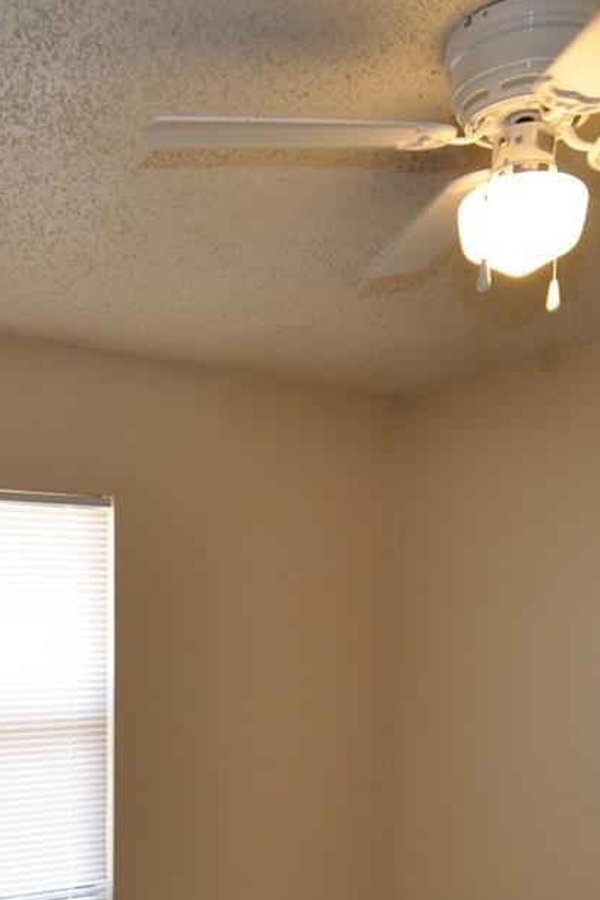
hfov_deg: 33.0
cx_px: 101
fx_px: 975
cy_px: 739
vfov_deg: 46.5
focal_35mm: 39
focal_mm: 10
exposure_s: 1/80
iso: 400
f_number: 4.5
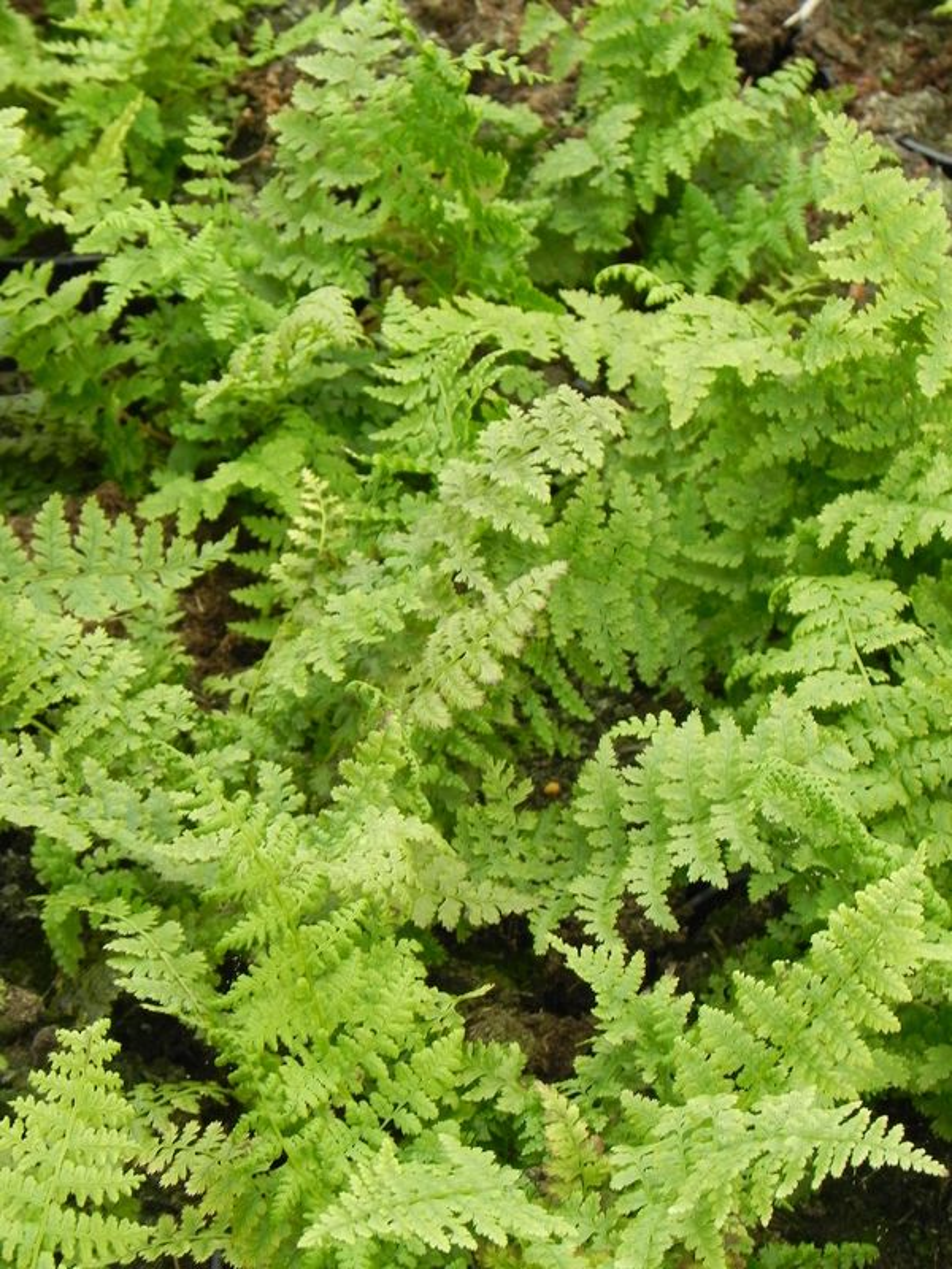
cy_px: 634
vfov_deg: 10.7
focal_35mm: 184
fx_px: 6747
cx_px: 476
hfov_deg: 8.1
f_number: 5
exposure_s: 1/25
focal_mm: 32.7
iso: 160
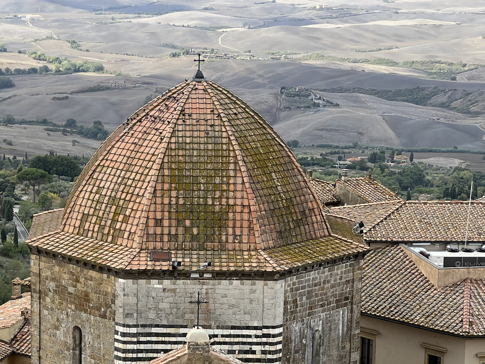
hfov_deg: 16.2
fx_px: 1696
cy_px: 216
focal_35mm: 121
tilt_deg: -11.4
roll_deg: -0.7
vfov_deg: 12.2
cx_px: 108
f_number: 2.8
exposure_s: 1/309
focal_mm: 9
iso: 32
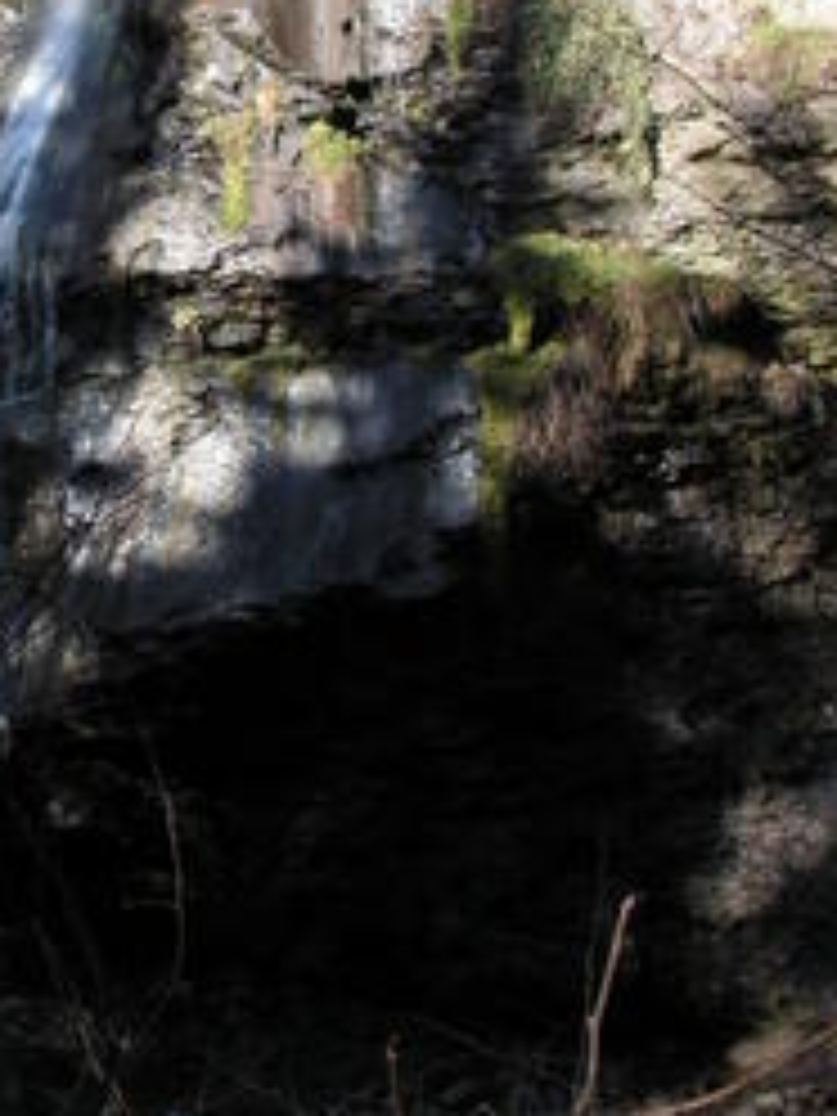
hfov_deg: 16.9
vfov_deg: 22.0
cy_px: 135
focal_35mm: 87
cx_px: 212
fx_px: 2805
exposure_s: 1/160
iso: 50
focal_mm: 6
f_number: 3.2
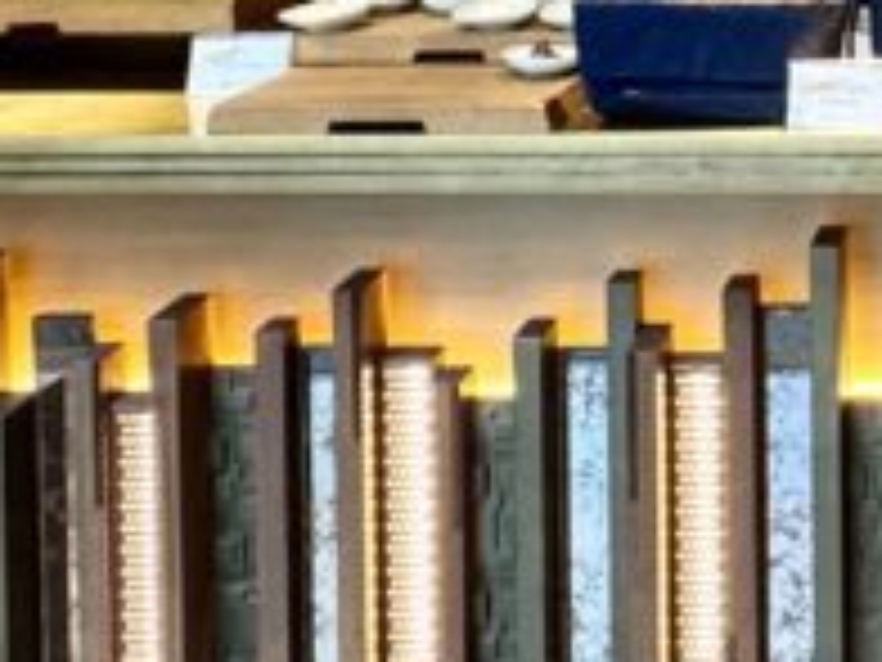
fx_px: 1860
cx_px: 1071
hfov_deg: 24.1
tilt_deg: -0.9
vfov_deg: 18.2
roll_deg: +0.2
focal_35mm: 73
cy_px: -293
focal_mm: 2.22
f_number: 2.2
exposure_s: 1/77
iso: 320
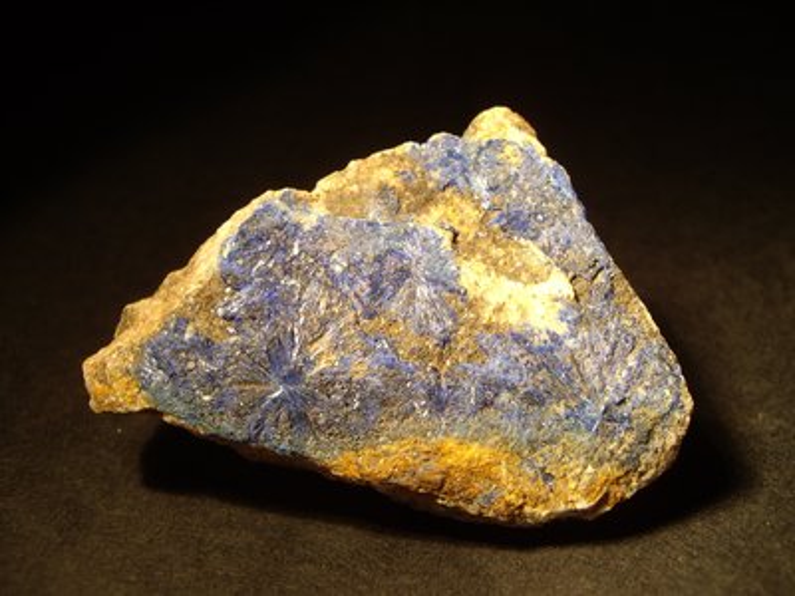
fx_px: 873
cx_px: 398
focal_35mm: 38
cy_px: 298
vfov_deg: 37.7
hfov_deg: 49.0
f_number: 2.7
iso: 100
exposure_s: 1/60
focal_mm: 6.2
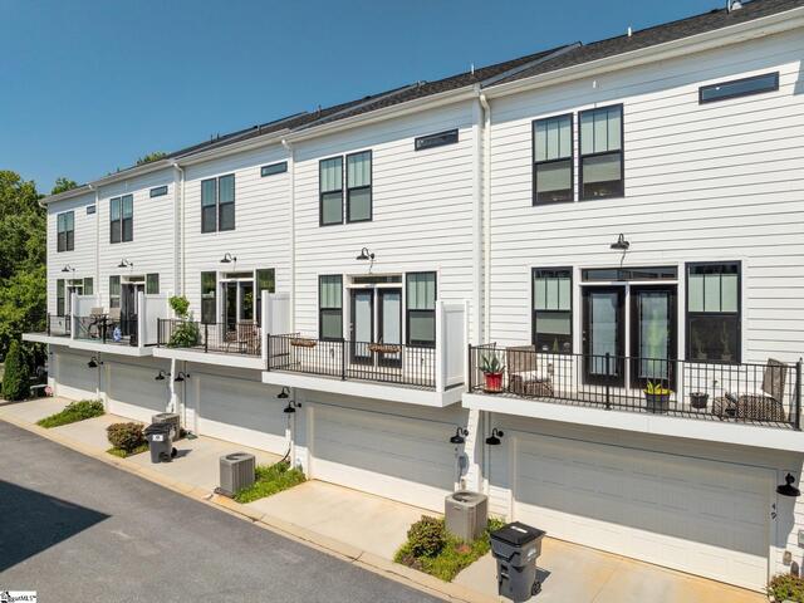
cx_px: 402
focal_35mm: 24
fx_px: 557
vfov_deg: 56.8
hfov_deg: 71.6
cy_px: 302
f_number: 4.5
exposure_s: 1/240
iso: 100
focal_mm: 12.29
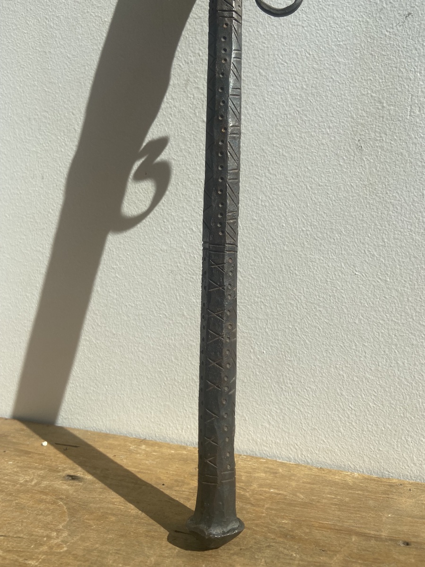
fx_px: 426
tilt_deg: -4.0
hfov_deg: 53.1
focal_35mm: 26
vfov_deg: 67.3
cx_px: 212
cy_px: 284
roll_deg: -0.1
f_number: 1.8
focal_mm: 4.25
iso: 32
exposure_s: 1/3497
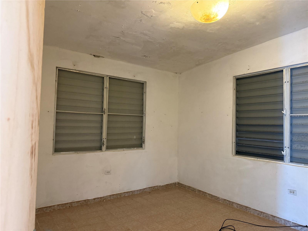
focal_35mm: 24
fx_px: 214
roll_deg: -2.3
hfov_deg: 71.6
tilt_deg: +3.6
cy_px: 116
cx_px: 154
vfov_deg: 56.8
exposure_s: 1/60
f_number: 1.78
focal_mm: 6.76
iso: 640
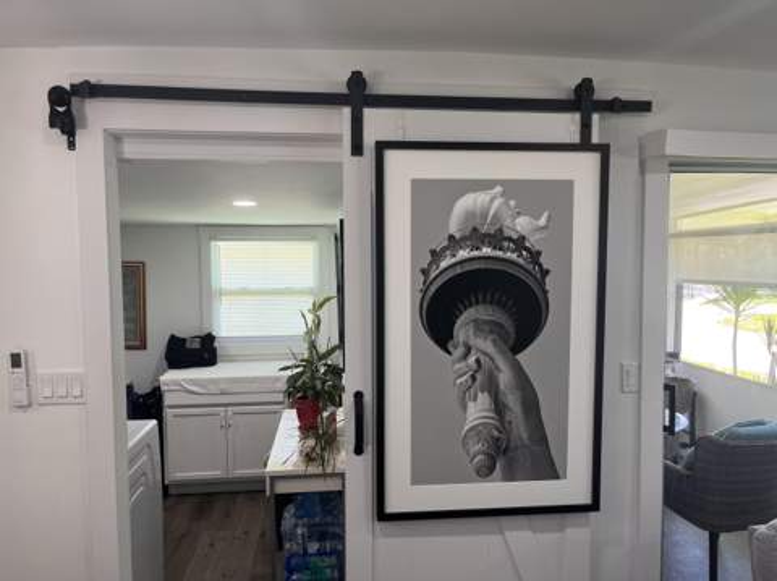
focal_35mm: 26
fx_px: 583
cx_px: 388
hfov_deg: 67.4
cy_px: 290
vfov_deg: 53.0
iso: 100
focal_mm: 5.1
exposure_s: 1/120
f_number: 1.6
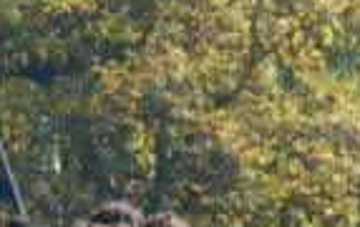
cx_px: 896
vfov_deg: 1.8
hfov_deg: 2.8
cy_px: 513
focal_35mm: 743
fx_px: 7304
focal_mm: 68
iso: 1000
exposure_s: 1/500
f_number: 11
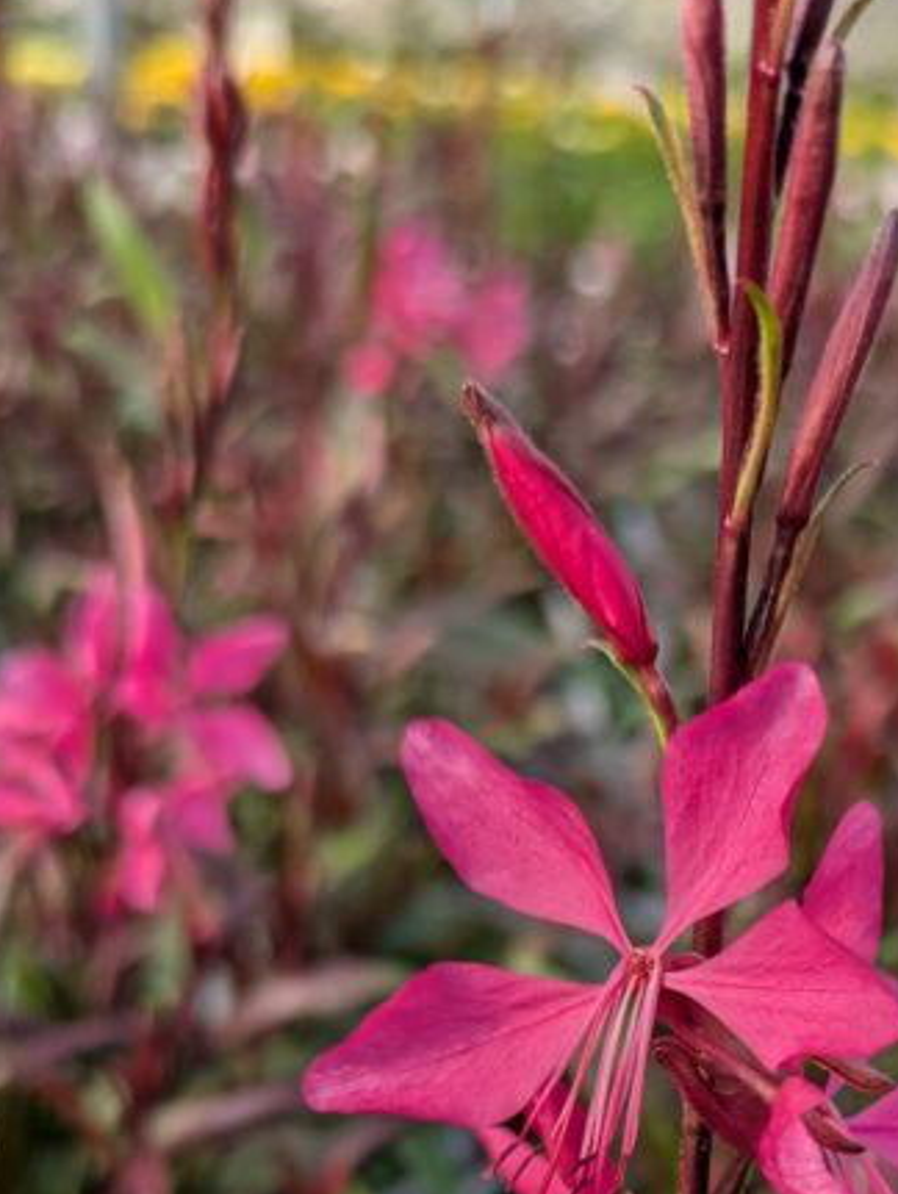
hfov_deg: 26.7
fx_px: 1865
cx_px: 687
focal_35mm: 54
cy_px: 1119
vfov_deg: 33.3
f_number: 1.89
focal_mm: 5.43
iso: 46
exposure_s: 1/733
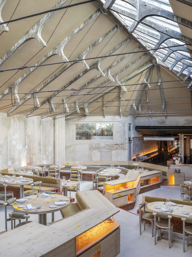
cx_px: 96
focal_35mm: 32
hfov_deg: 44.2
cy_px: 128
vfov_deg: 56.8
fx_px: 237
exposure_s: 2.5
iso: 100
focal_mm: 40.3
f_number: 32
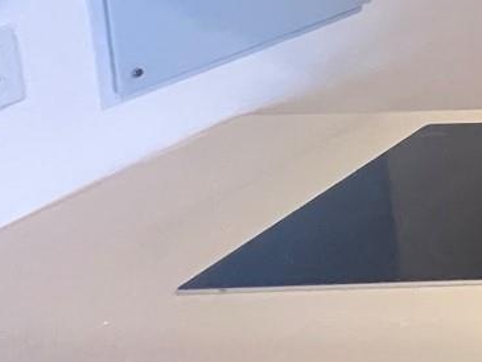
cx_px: 1023
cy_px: -127
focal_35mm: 57
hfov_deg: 17.9
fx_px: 794
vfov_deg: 22.5
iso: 500
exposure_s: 1/60
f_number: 1.8
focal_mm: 1.57
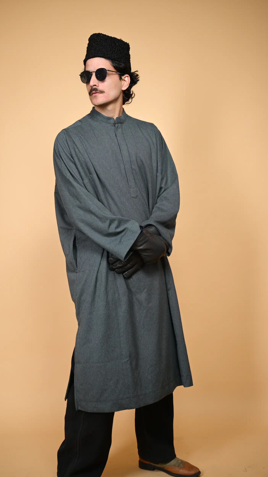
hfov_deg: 24.9
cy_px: 238
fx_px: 606
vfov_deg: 42.9
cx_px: 132
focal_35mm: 48
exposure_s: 1/160
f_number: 2.8
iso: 100
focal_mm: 45
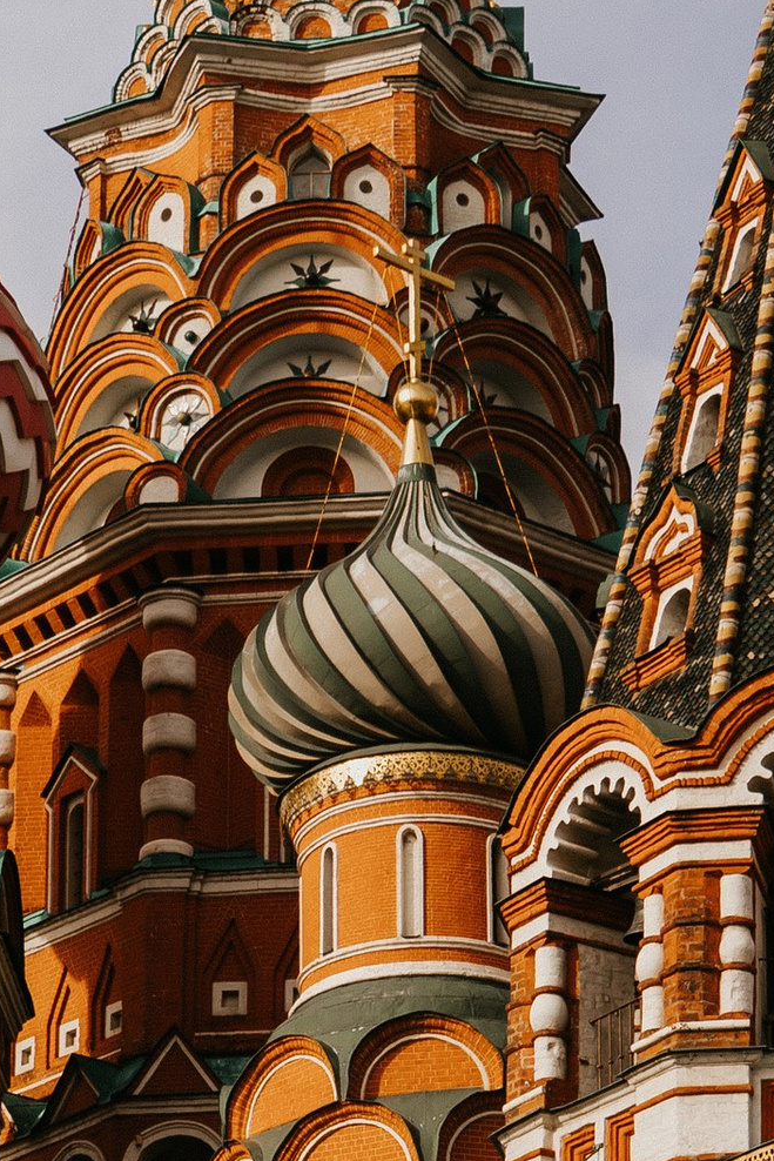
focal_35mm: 136
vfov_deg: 14.8
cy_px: 1201
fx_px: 4384
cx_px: 278
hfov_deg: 10.1
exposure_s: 1/500
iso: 100
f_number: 4
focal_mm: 35
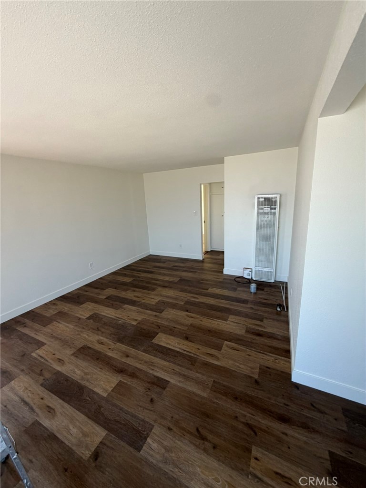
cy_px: 244
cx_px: 183
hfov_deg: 85.7
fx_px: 197
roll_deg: +2.3
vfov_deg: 102.1
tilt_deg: -12.5
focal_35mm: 14
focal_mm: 2.22
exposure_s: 1/121
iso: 125
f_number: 2.2
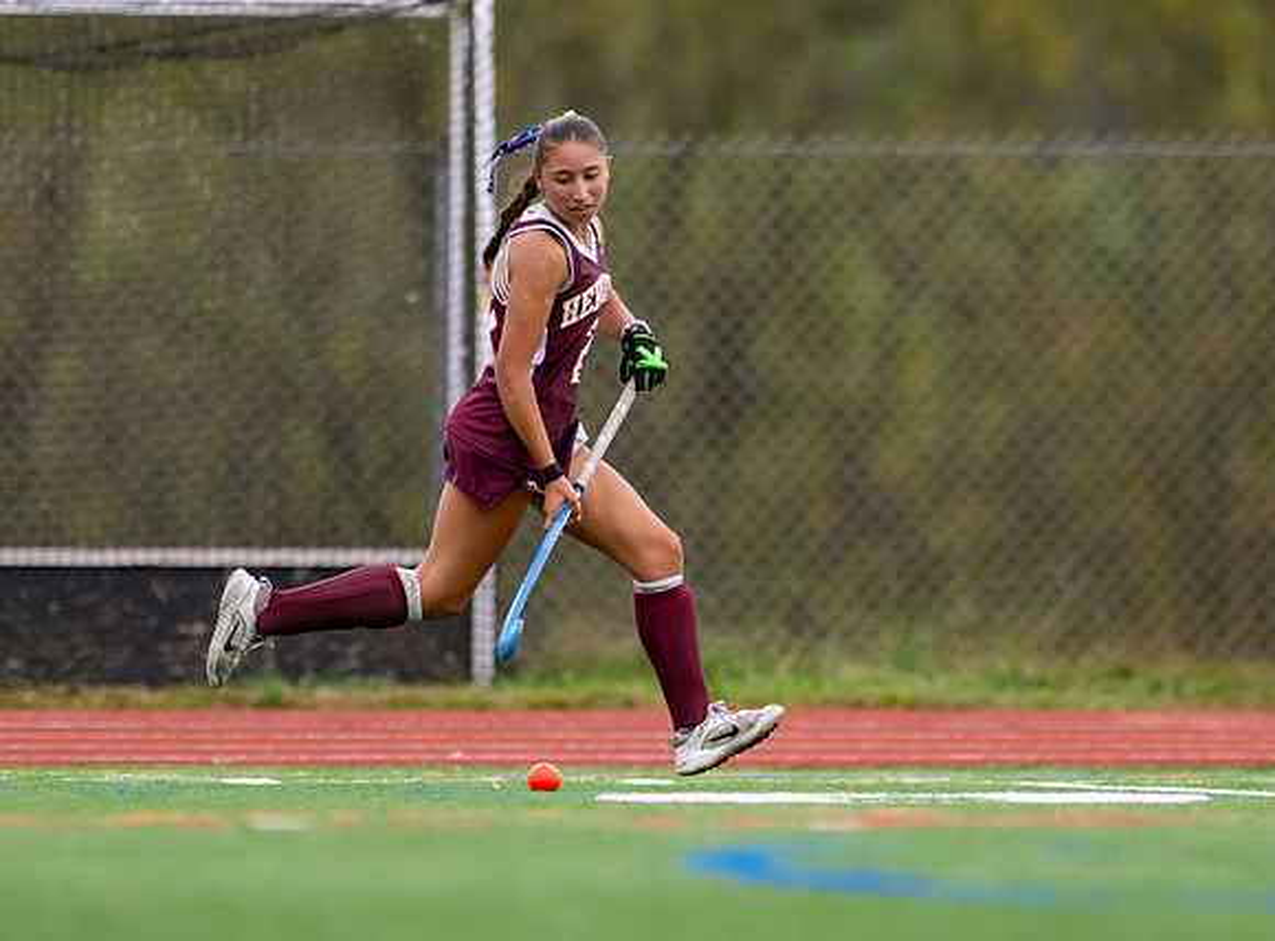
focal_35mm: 685
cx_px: 644
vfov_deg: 2.1
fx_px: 25092
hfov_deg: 2.9
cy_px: 549
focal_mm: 300
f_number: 2.8
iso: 720
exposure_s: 1/1000
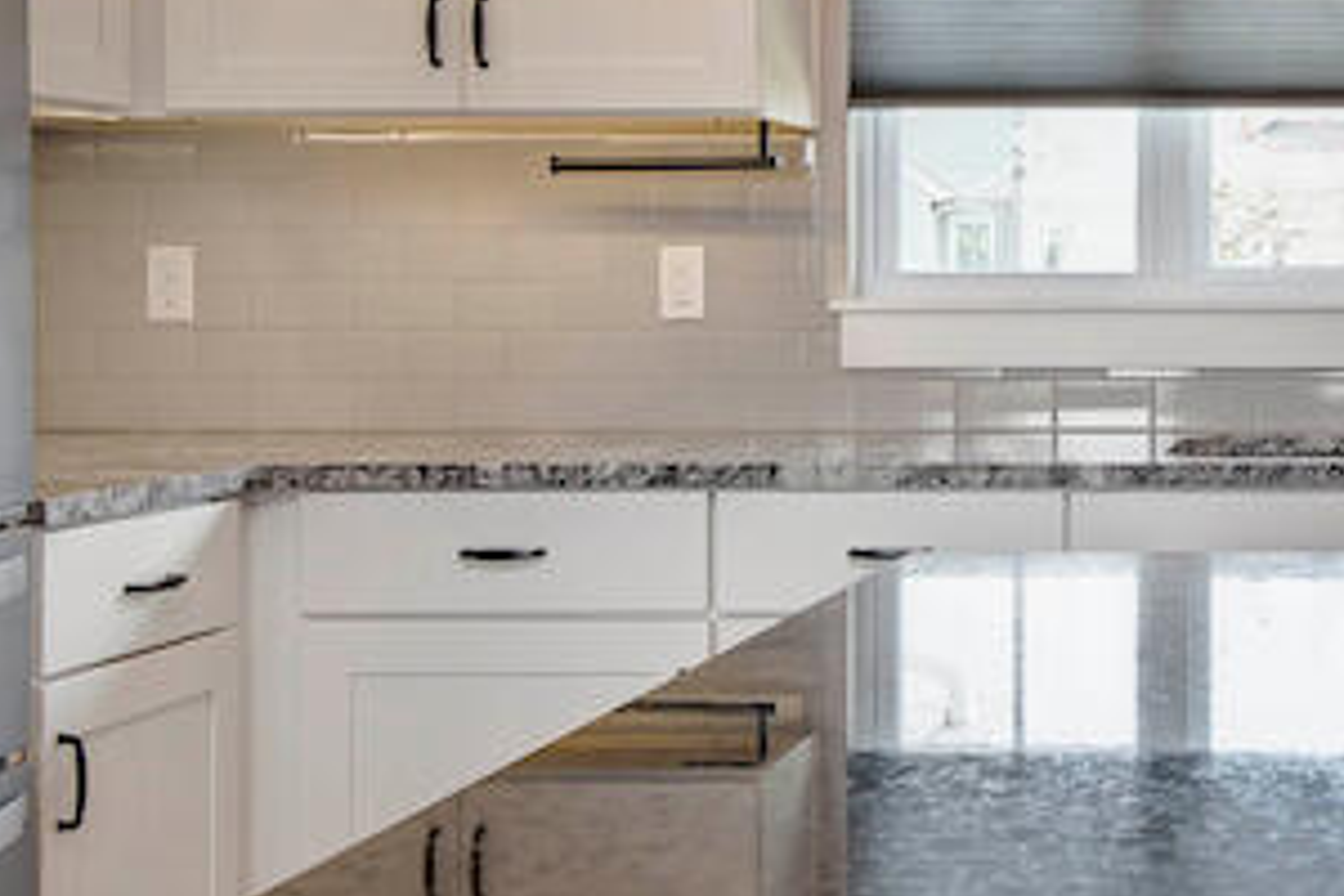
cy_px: 262
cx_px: 1313
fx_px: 2389
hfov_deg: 29.5
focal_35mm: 64
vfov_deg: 21.1
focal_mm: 16
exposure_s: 1/6
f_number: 6.7
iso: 200
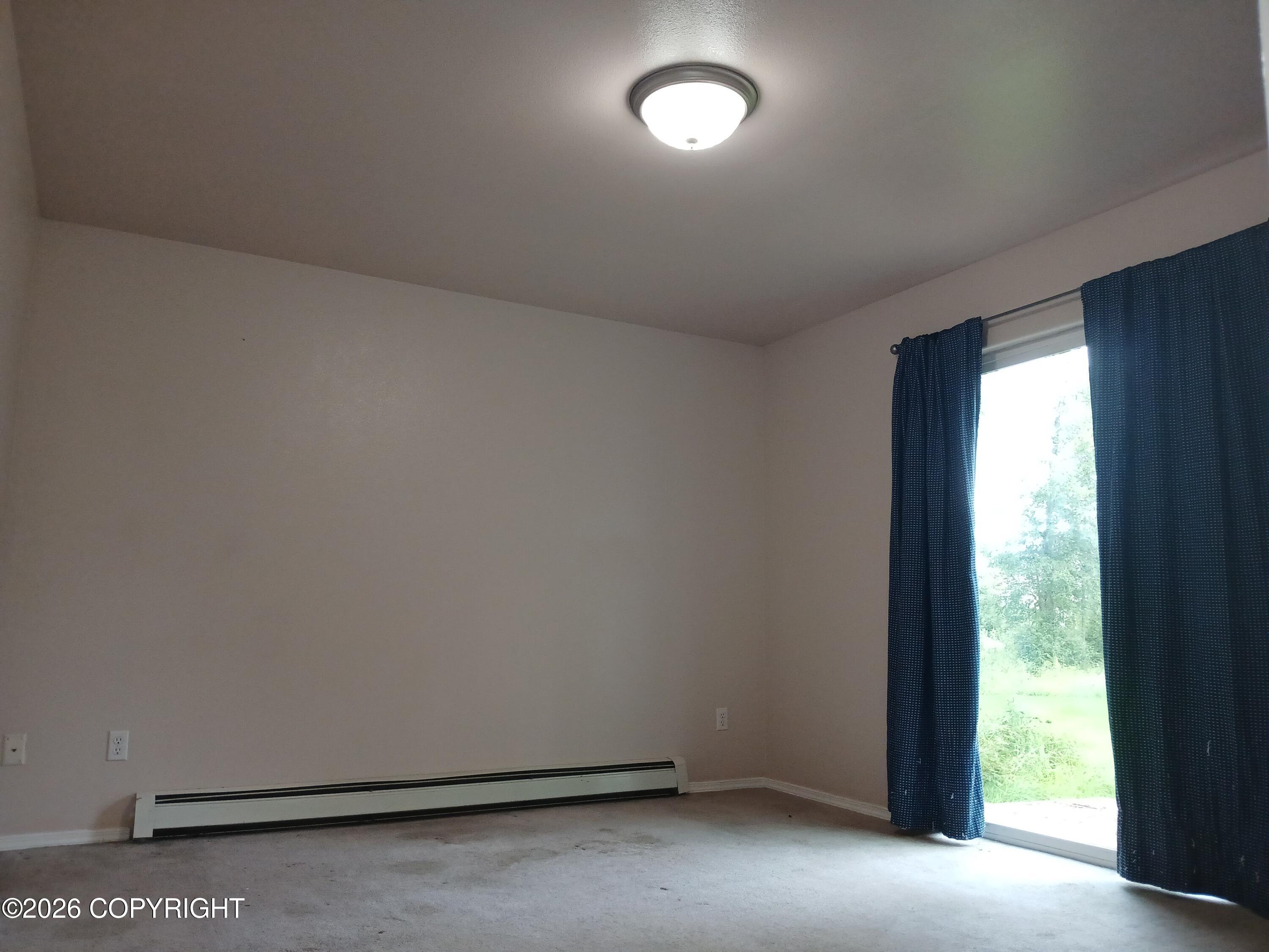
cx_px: 634
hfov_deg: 67.3
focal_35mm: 26
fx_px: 953
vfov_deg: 53.1
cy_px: 476
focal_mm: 3.98
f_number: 1.8
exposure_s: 1/60
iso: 200
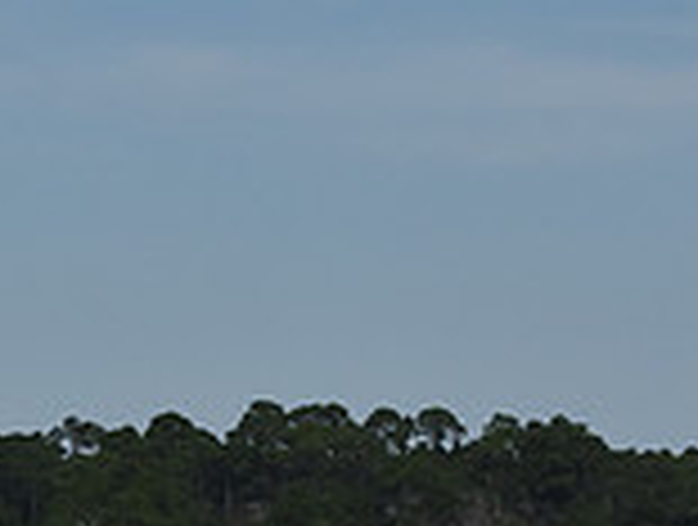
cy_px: 834
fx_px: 7620
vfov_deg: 3.9
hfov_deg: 5.2
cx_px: 117
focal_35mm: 377
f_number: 16
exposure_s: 1/1000
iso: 400
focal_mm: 70
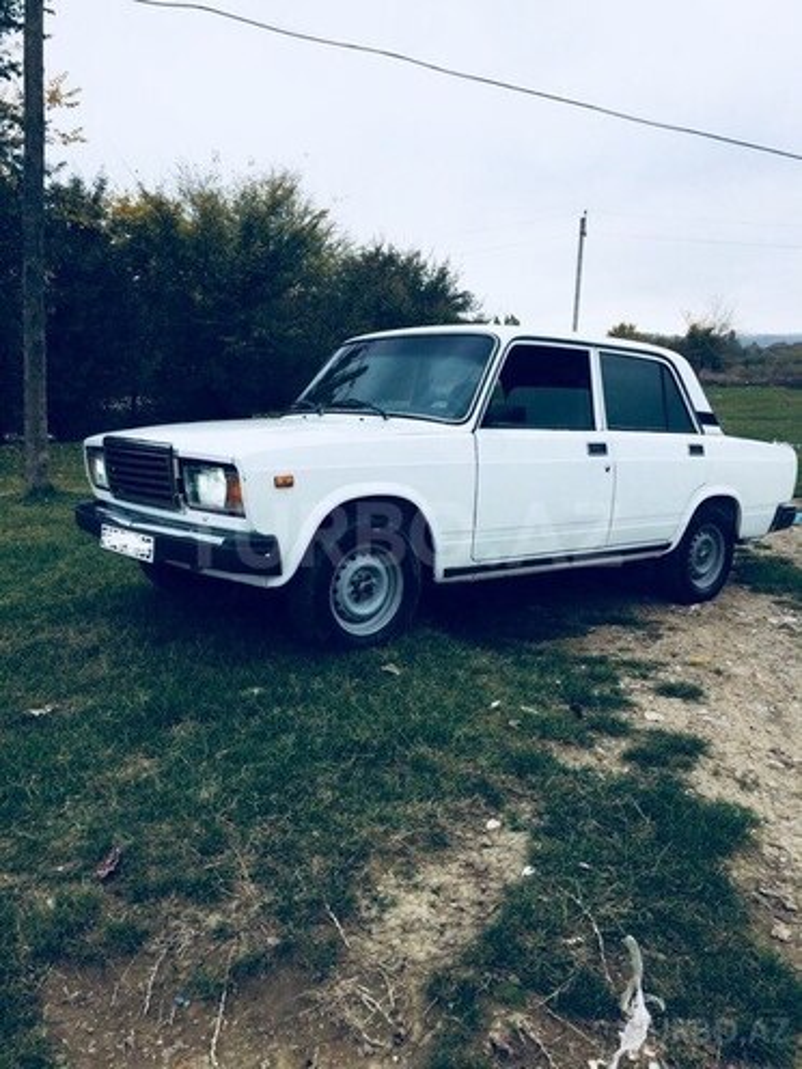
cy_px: 534
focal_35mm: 29
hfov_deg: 48.2
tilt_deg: -8.6
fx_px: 896
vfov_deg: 61.7
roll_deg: +1.7
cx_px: 401
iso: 32
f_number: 2.2
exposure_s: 1/533
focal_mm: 4.15
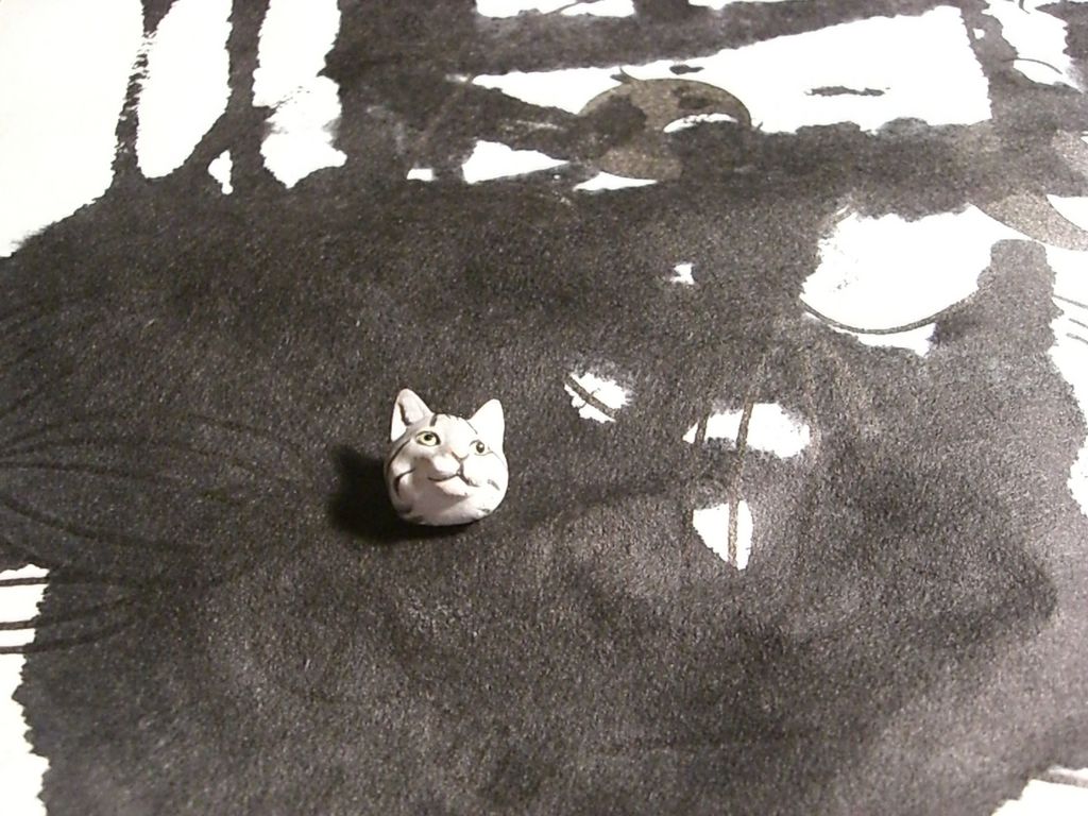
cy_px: 408
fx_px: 1194
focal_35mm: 38
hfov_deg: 49.0
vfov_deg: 37.7
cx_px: 544
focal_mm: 6.2
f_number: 2.7
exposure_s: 1/80
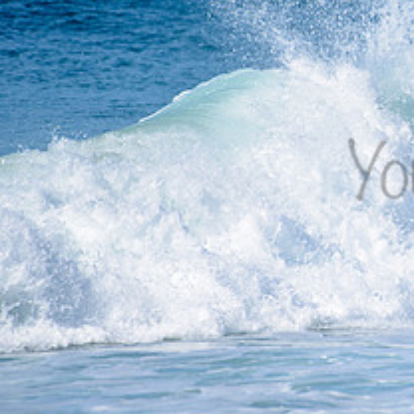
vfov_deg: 1.5
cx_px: 553
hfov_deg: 1.5
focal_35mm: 1186
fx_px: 16048
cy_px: 152
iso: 160
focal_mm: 500
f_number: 5.6
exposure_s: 1/2000
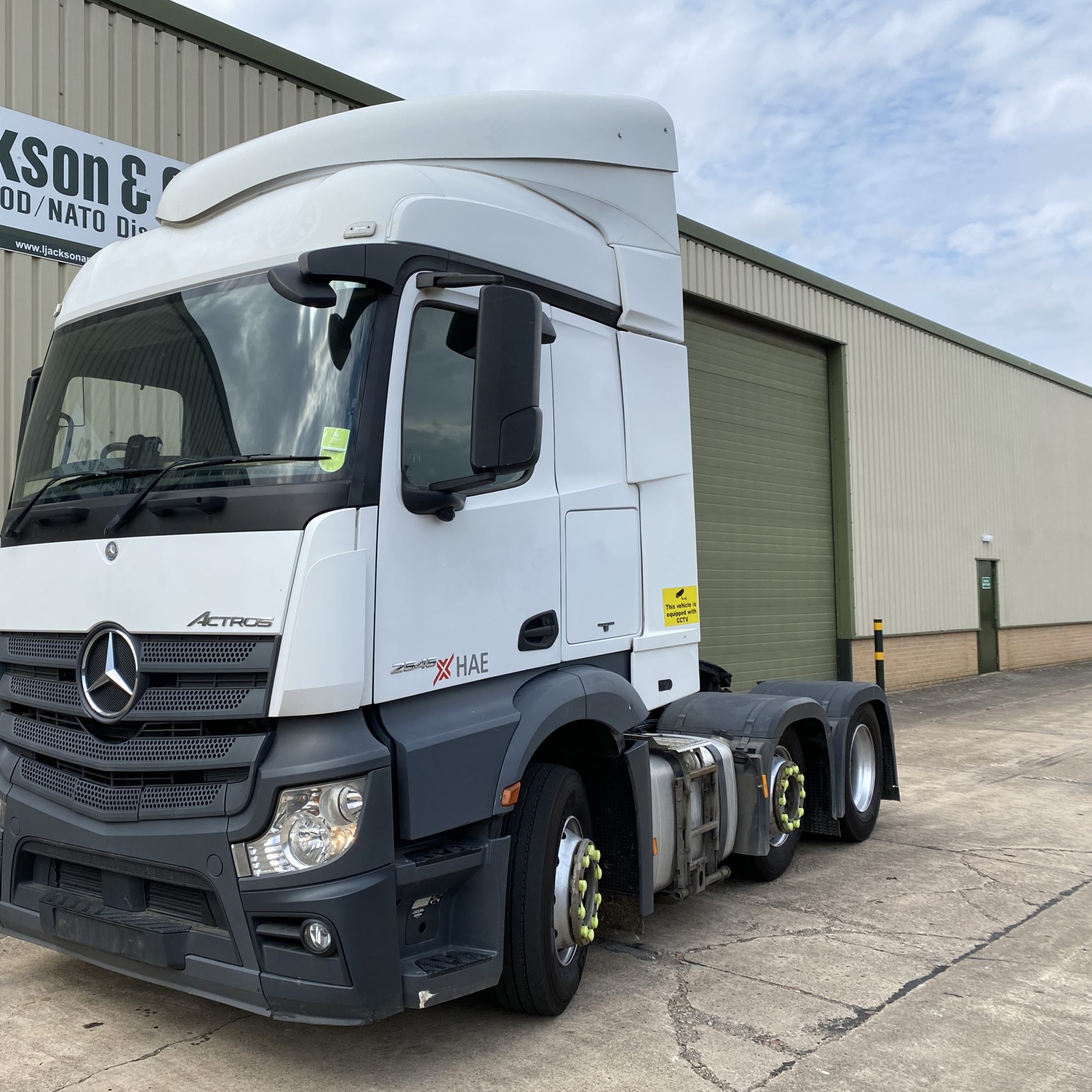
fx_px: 1106
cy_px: 544
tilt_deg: +5.5
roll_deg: -0.9
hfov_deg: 51.9
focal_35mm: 31
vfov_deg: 52.5
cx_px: 399
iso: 32
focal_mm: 4.25
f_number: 1.8
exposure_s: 1/2183
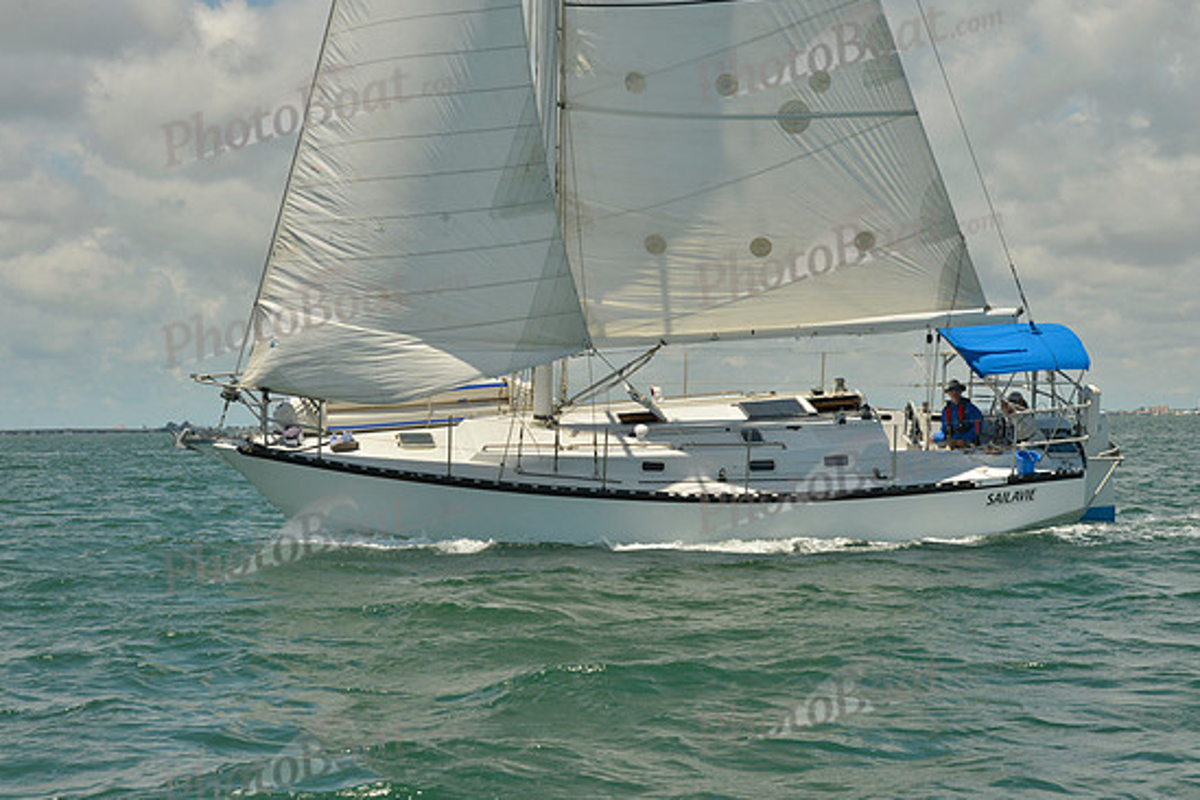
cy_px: 395
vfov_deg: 18.4
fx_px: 2466
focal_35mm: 74
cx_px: 584
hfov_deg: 27.3
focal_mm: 70
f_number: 13
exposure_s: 1/800
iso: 280
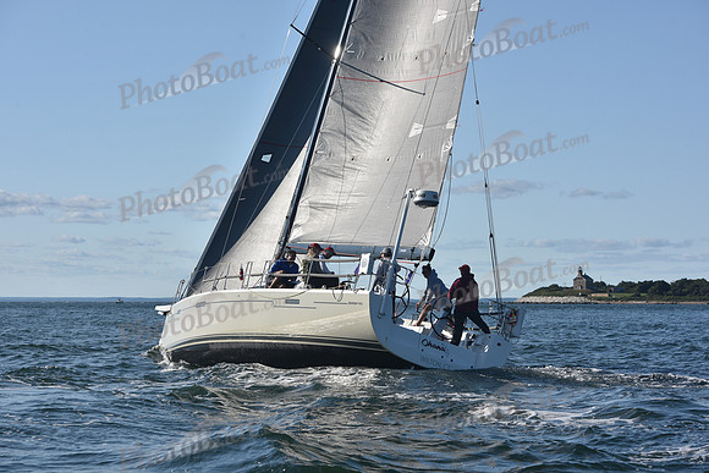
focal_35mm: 82
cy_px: 236
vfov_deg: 16.7
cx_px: 354
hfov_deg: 24.8
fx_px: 1615
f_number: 8
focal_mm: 82
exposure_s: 1/640
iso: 250
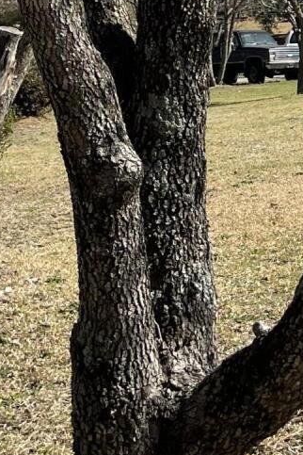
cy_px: -322
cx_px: 233
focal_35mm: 112
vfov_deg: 15.9
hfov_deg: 12.2
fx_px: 1414
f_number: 1.6
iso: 32
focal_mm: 5.1
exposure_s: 1/2387
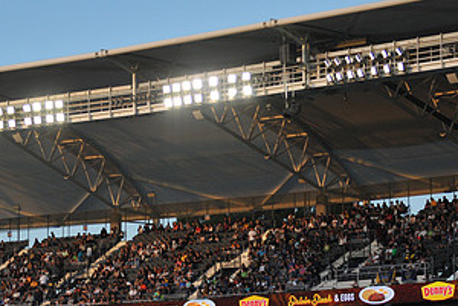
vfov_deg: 8.2
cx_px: 76
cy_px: 259
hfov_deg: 12.3
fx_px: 2112
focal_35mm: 166
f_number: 2.8
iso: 1600
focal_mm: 86
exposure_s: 1/6400
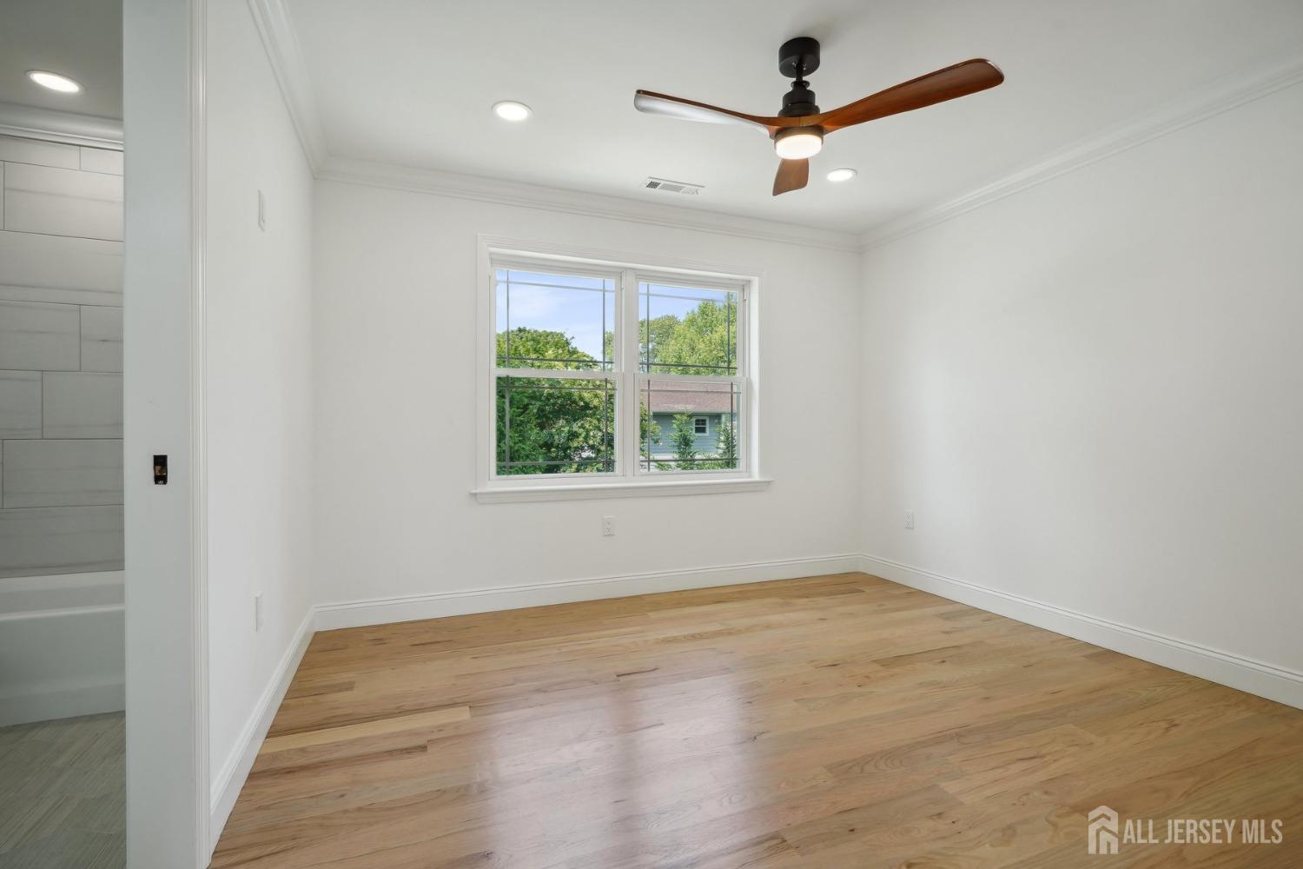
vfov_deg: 73.7
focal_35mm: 16
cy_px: 434
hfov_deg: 96.7
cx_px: 652
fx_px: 579
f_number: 8
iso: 250
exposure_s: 1/30
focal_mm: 16
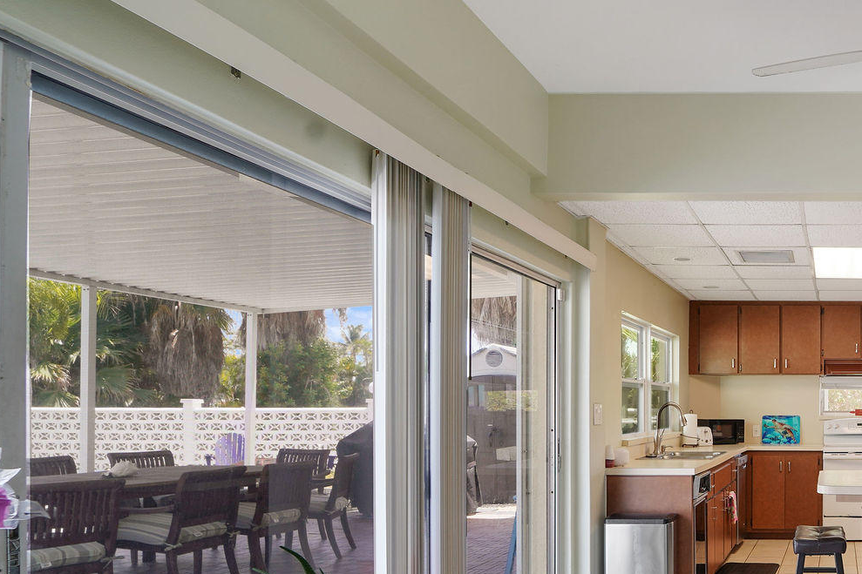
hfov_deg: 52.2
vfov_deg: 43.9
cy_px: 406
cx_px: 841
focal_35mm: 29
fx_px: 694
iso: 100
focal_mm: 14
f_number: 8
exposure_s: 1/8
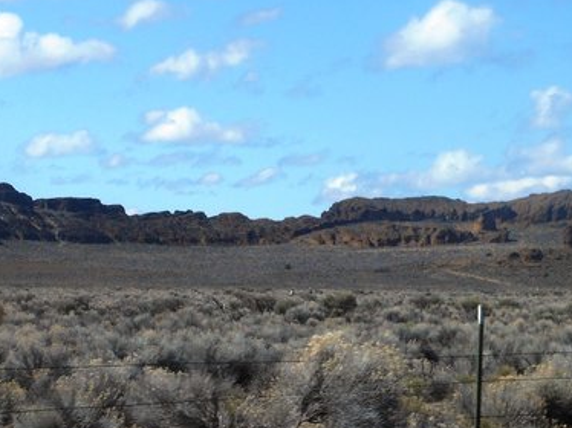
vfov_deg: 9.3
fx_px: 2626
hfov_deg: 12.4
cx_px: 336
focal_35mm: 159
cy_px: 132
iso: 80
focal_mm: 11.7
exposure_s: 1/1000
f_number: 4.3
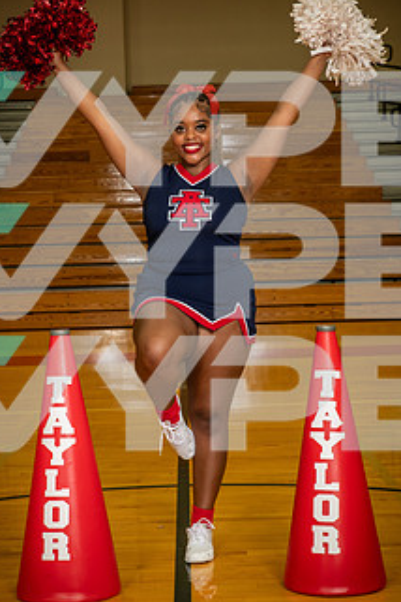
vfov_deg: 22.4
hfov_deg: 15.0
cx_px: 193
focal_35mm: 91
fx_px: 1520
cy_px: 263
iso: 800
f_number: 7.1
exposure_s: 1/160
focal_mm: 65
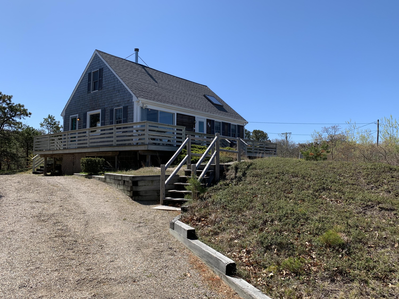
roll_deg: -0.5
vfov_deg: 53.1
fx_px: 300
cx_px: 200
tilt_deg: +1.7
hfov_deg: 67.3
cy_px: 150
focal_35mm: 26
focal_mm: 4.25
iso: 25
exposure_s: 1/1916
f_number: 1.8
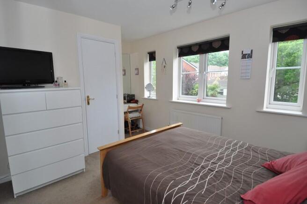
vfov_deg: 67.2
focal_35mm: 18
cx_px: 154
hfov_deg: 90.1
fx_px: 153
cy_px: 102
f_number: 5.6
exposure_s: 1/125
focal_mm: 12
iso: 360
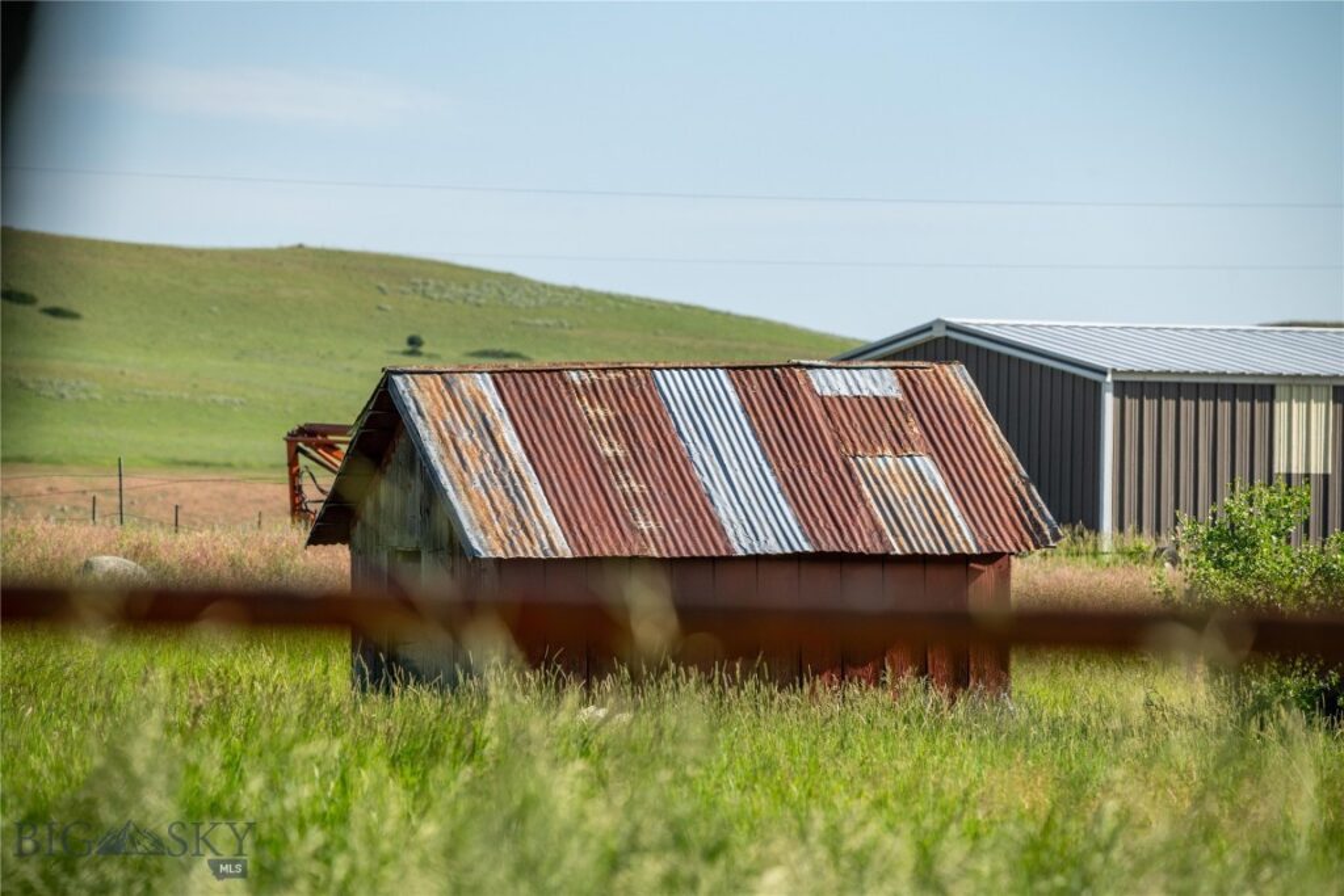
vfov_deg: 5.3
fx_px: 9707
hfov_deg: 7.9
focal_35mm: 260
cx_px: 672
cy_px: 448
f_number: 7.1
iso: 500
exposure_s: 1/1250
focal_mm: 260
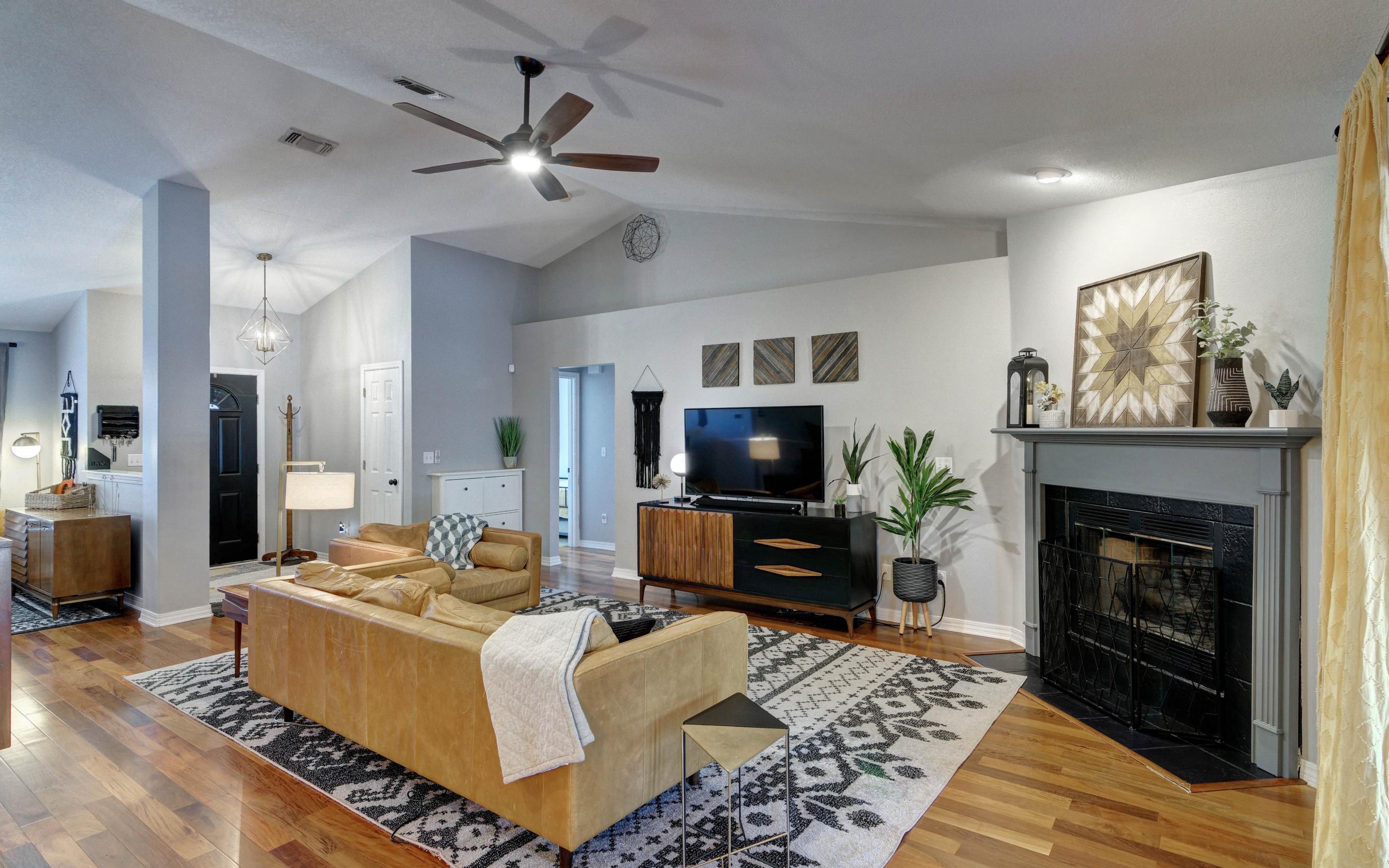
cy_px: 428
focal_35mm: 17
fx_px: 644
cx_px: 674
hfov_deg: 94.3
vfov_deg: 68.0
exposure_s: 1/30
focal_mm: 11
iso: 400
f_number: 8
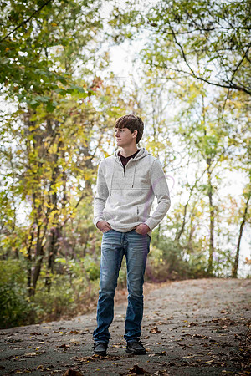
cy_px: 188
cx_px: 126
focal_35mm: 105
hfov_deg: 13.0
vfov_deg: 19.5
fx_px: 1098
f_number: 5
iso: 800
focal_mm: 105
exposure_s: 1/640
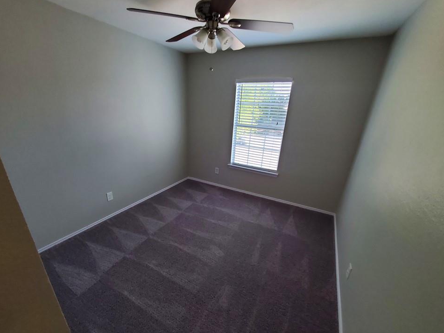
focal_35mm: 14
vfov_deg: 85.6
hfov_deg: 102.0
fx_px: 180
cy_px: 177
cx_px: 215
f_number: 2.2
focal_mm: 1.8
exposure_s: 1/60
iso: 160
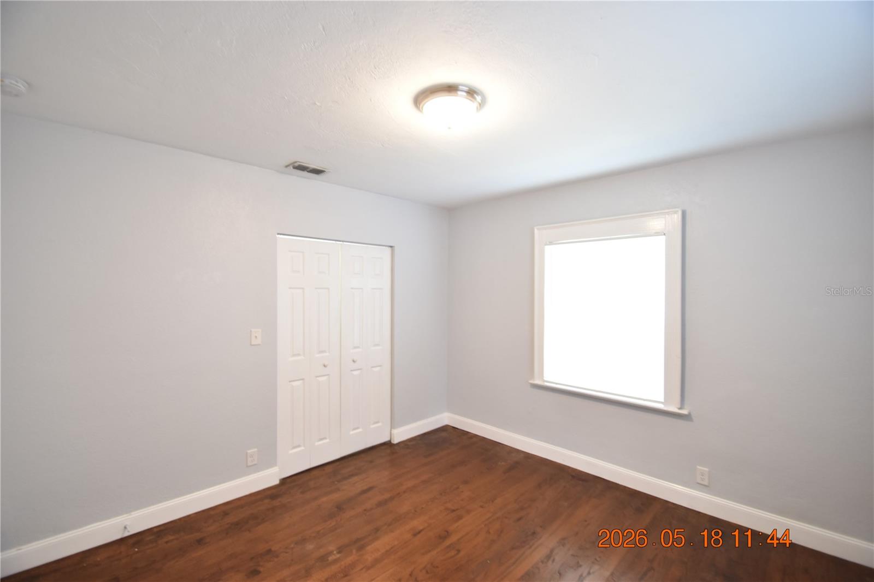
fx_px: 364
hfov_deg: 100.4
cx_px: 437
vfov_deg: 77.3
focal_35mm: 15
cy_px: 291
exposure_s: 1/30
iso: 800
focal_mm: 10
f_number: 3.5
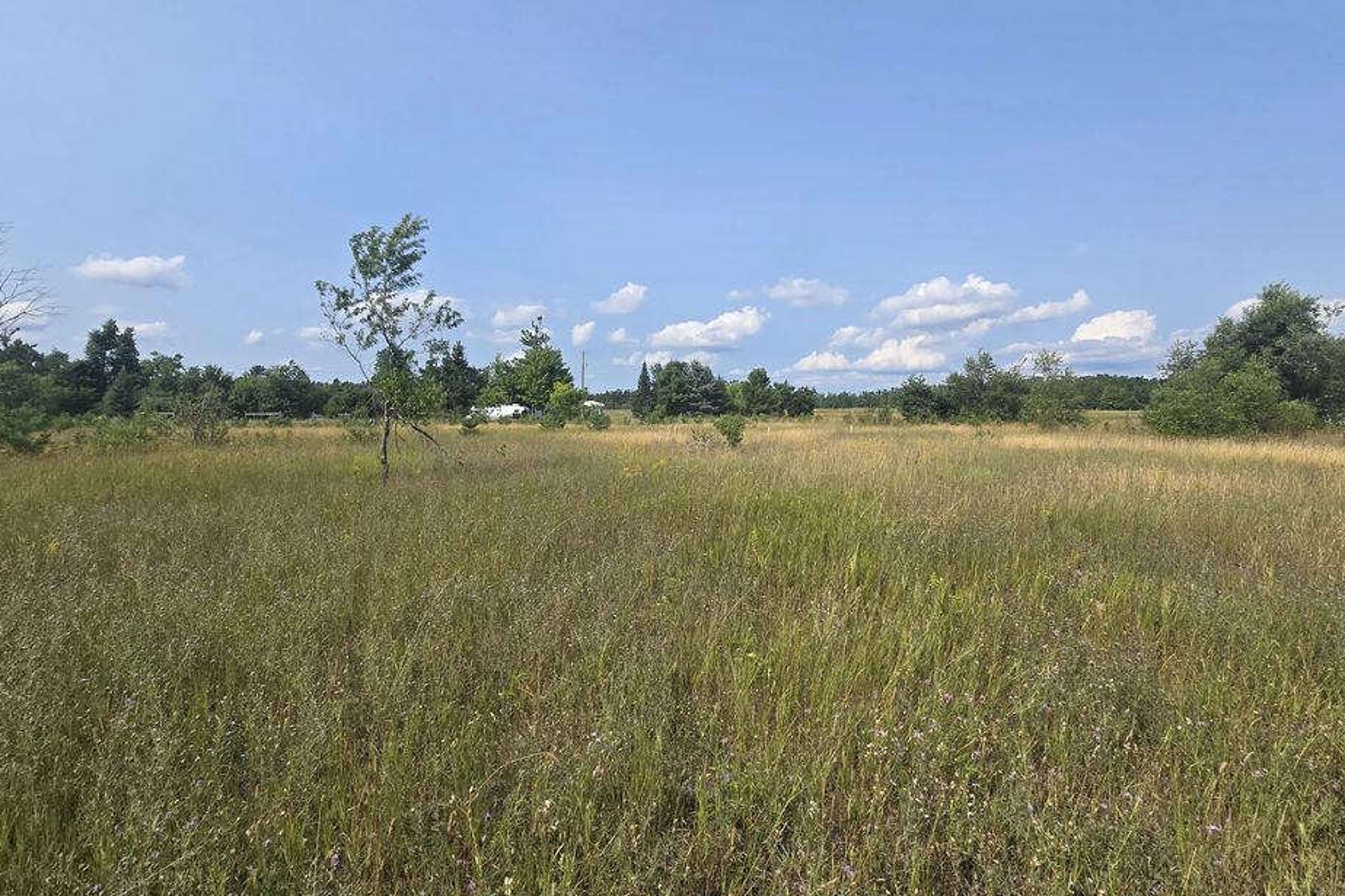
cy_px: 420
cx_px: 679
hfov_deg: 100.4
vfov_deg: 77.2
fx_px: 560
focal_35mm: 15
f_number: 2.2
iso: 50
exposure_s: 1/2551
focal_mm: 2.2
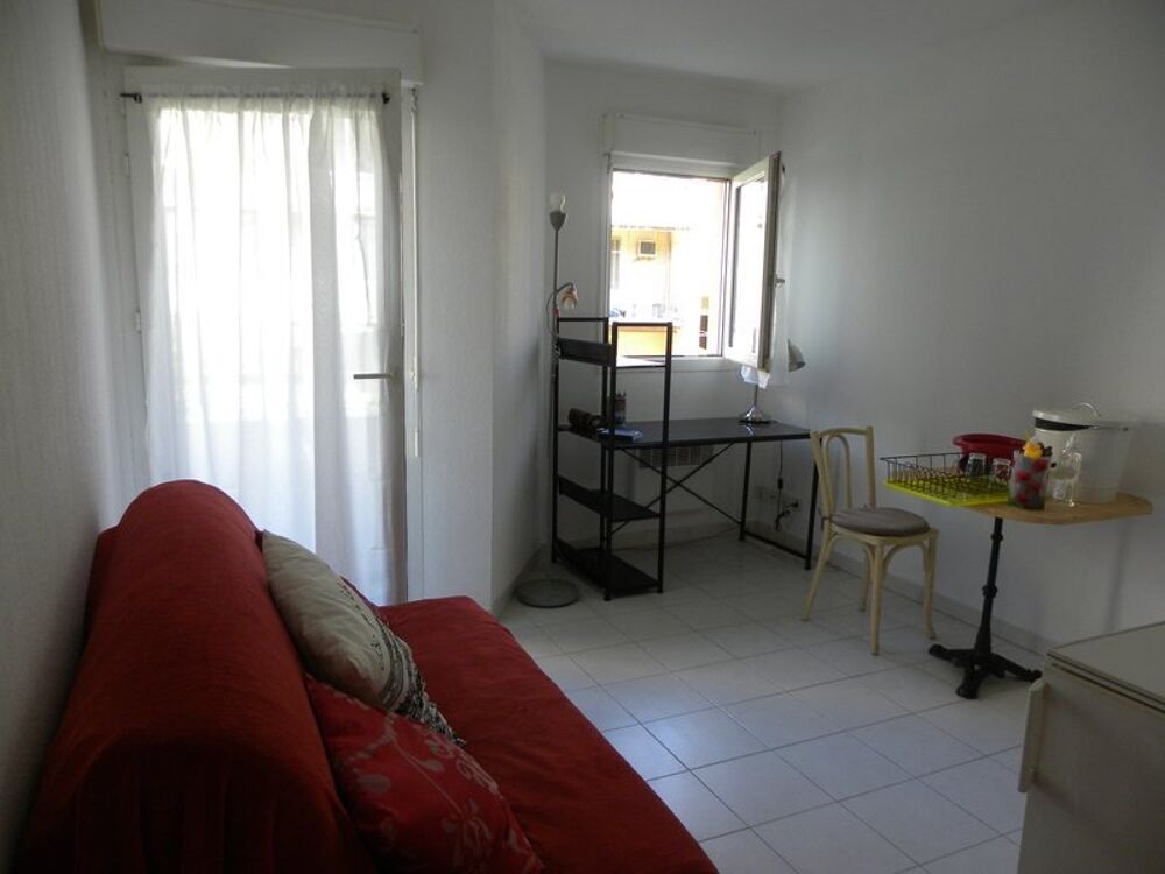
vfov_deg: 53.1
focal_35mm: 26
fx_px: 875
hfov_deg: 67.3
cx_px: 582
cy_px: 437
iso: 135
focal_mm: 4.6
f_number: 2.8
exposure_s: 1/73.1
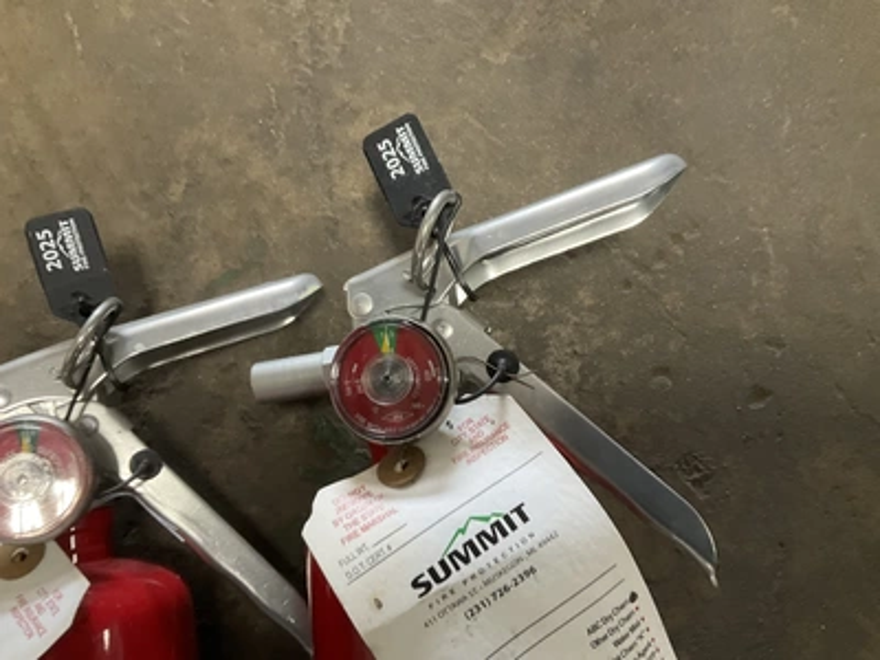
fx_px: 737
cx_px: 440
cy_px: 330
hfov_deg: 61.7
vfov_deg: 48.2
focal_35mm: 29
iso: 160
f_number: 1.8
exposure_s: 1/60
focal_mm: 3
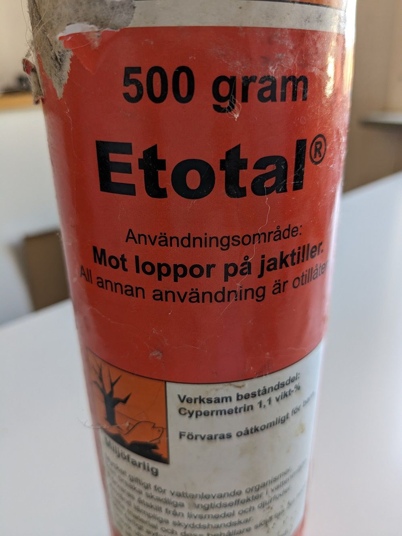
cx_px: 201
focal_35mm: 27
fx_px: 418
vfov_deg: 65.3
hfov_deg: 51.3
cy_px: 268
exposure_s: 1/99.9
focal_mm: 4.38
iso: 92
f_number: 1.73
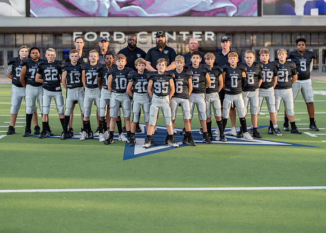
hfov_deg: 30.4
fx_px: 600
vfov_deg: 21.9
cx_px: 158
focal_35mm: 65
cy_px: 94
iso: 100
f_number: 1.2
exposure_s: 1/2000
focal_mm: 50
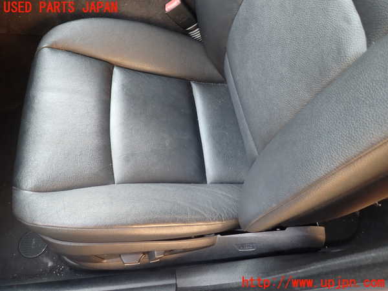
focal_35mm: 25
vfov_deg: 54.9
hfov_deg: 69.4
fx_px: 280
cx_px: 194
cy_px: 146
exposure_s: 1/40
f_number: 2
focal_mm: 4.5
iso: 200
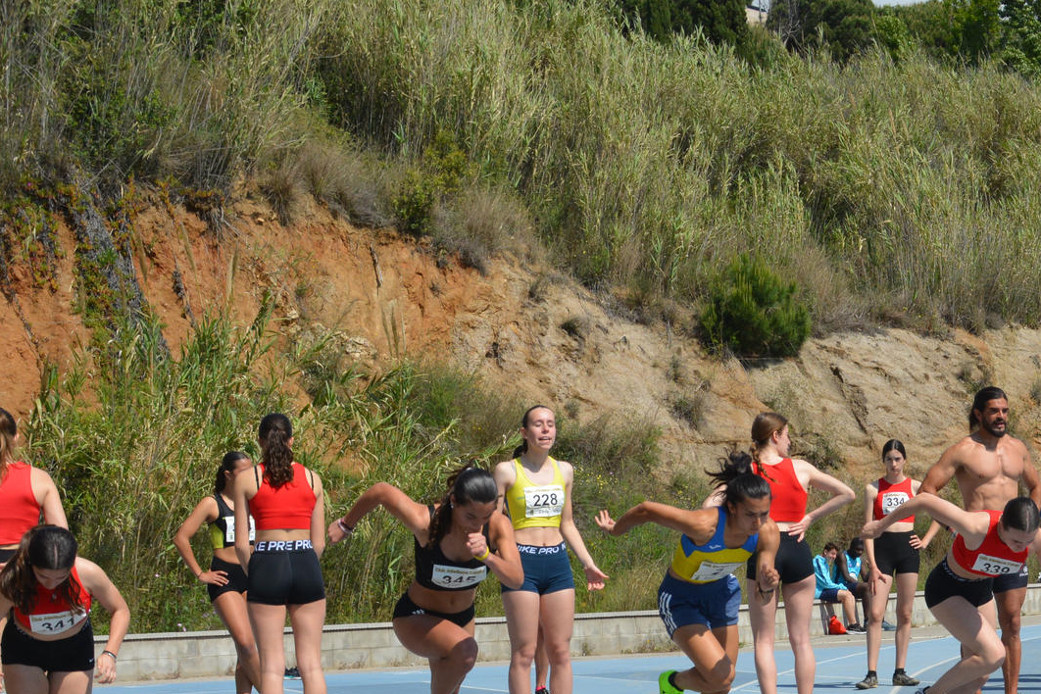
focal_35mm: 81
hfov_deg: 24.7
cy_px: 605
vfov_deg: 16.7
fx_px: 2342
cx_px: 807
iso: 400
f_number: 7.1
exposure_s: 1/1600
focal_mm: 28
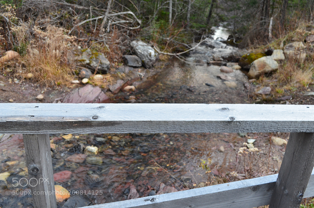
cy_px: 104
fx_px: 287
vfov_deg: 39.8
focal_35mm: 33
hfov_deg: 57.3
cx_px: 157
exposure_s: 1/20
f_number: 6.3
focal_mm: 22
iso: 800
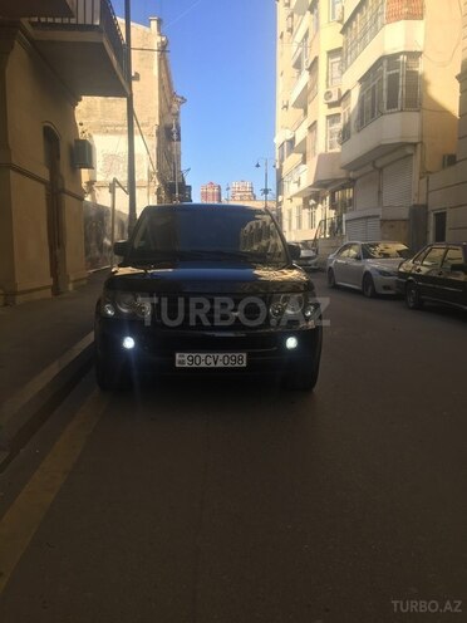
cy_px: 312
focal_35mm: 29
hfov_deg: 48.2
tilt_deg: -6.3
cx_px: 234
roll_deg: +0.0
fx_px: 522
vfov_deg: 61.7
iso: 32
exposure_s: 1/1099
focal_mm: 4.15
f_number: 2.2
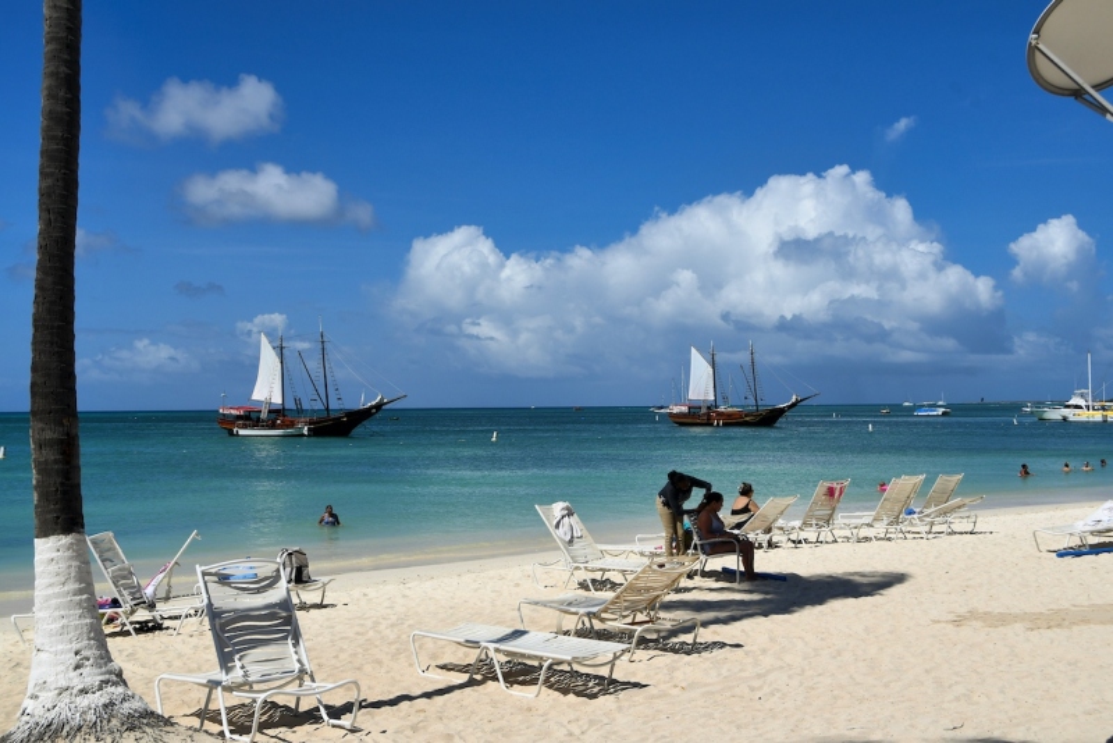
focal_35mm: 42
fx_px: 1299
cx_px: 556
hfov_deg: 46.4
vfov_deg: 31.9
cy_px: 372
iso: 200
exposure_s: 1/500
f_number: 11
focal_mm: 28
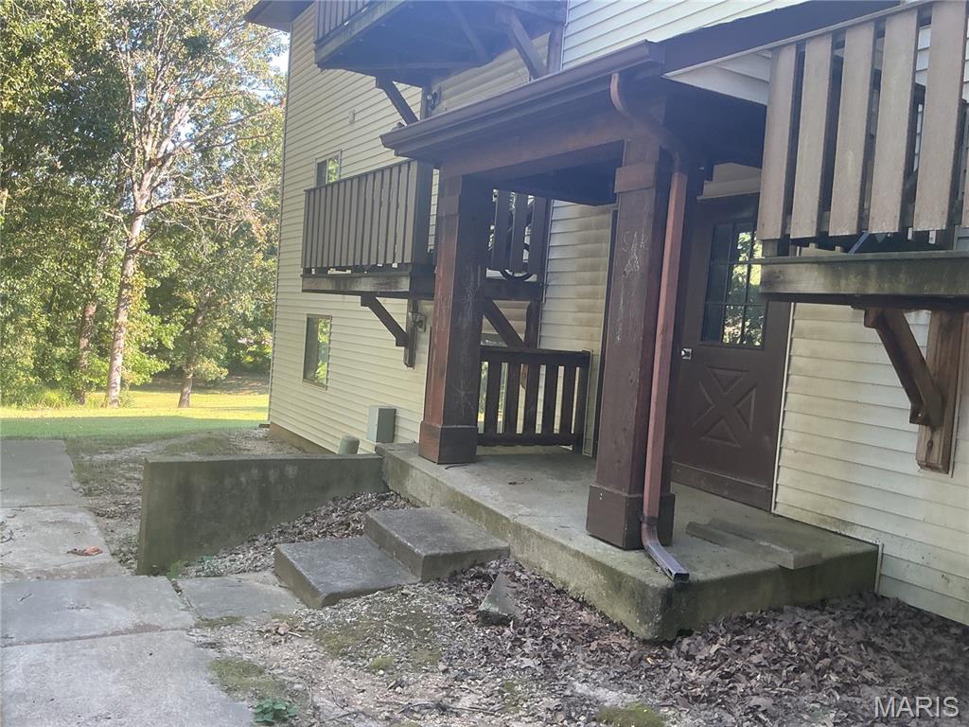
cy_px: 364
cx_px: 484
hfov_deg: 61.7
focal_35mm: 29
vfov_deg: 48.2
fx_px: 812
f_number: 1.8
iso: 50
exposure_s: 1/120
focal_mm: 3
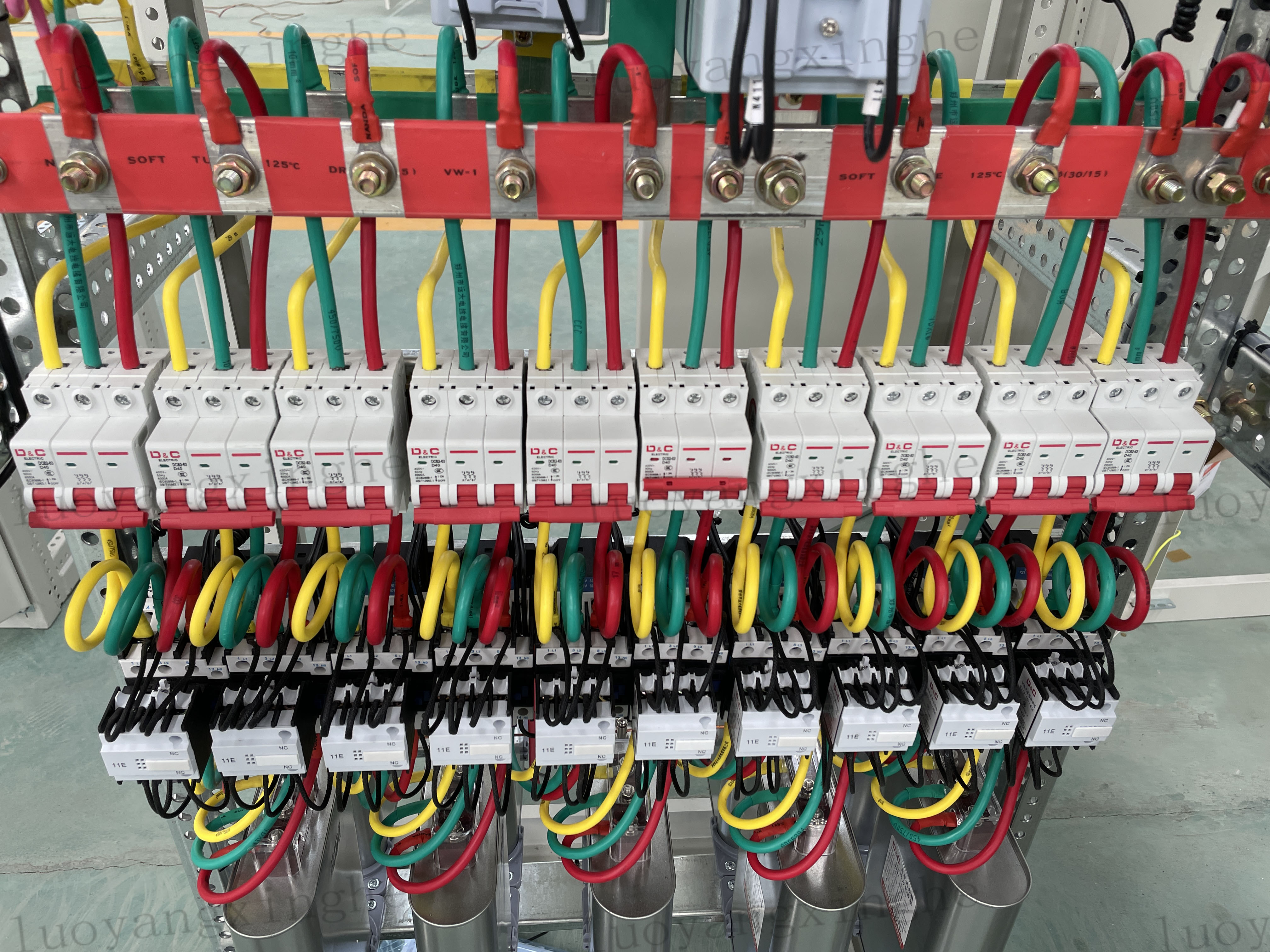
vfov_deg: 53.1
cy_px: 476
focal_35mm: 26
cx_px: 635
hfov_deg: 67.3
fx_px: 954
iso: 32
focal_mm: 4.2
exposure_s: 1/147
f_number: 1.6
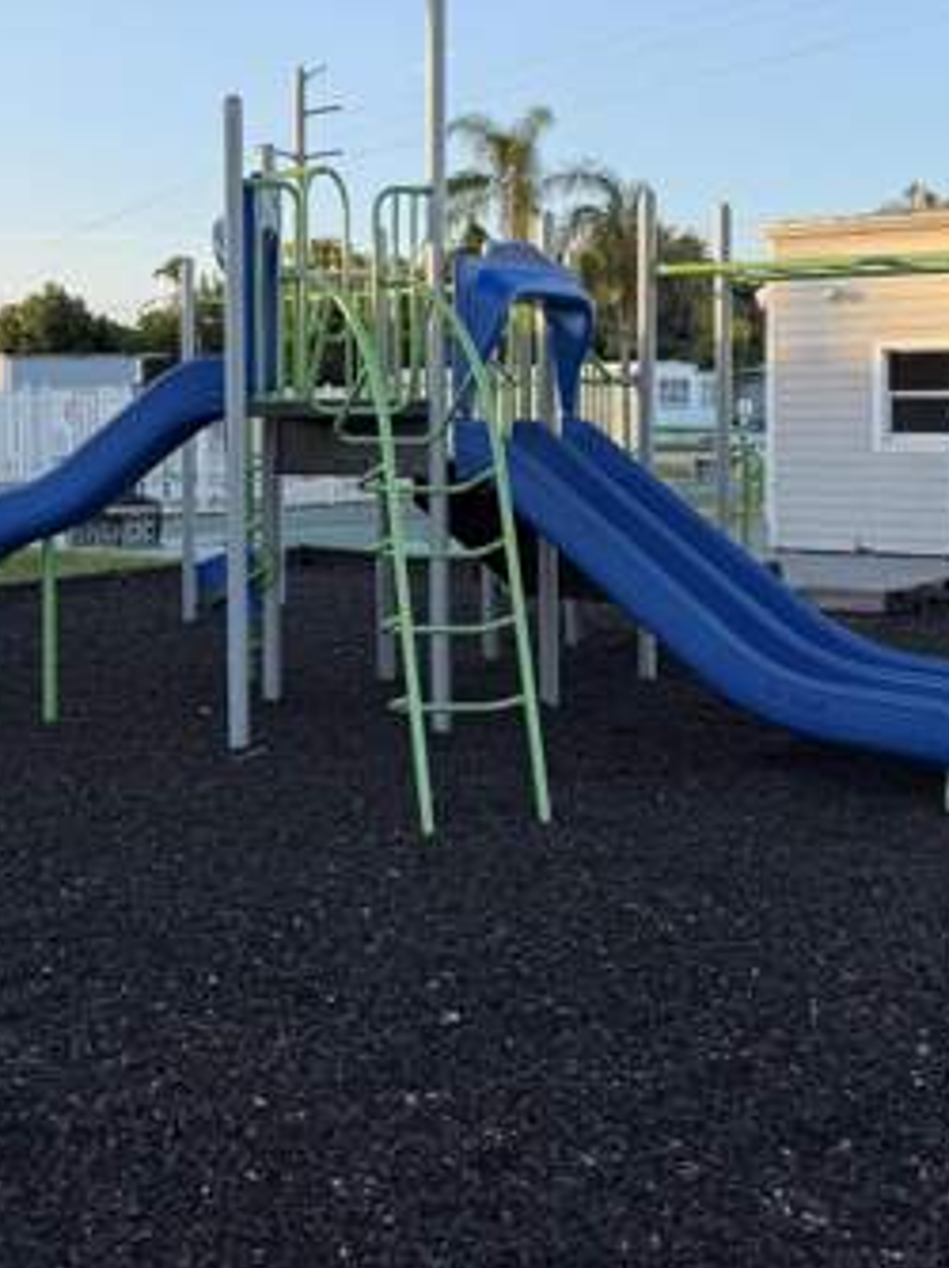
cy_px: 421
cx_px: 243
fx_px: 1684
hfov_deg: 31.0
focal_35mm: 46
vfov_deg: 40.7
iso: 80
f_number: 1.78
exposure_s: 1/931
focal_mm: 6.76
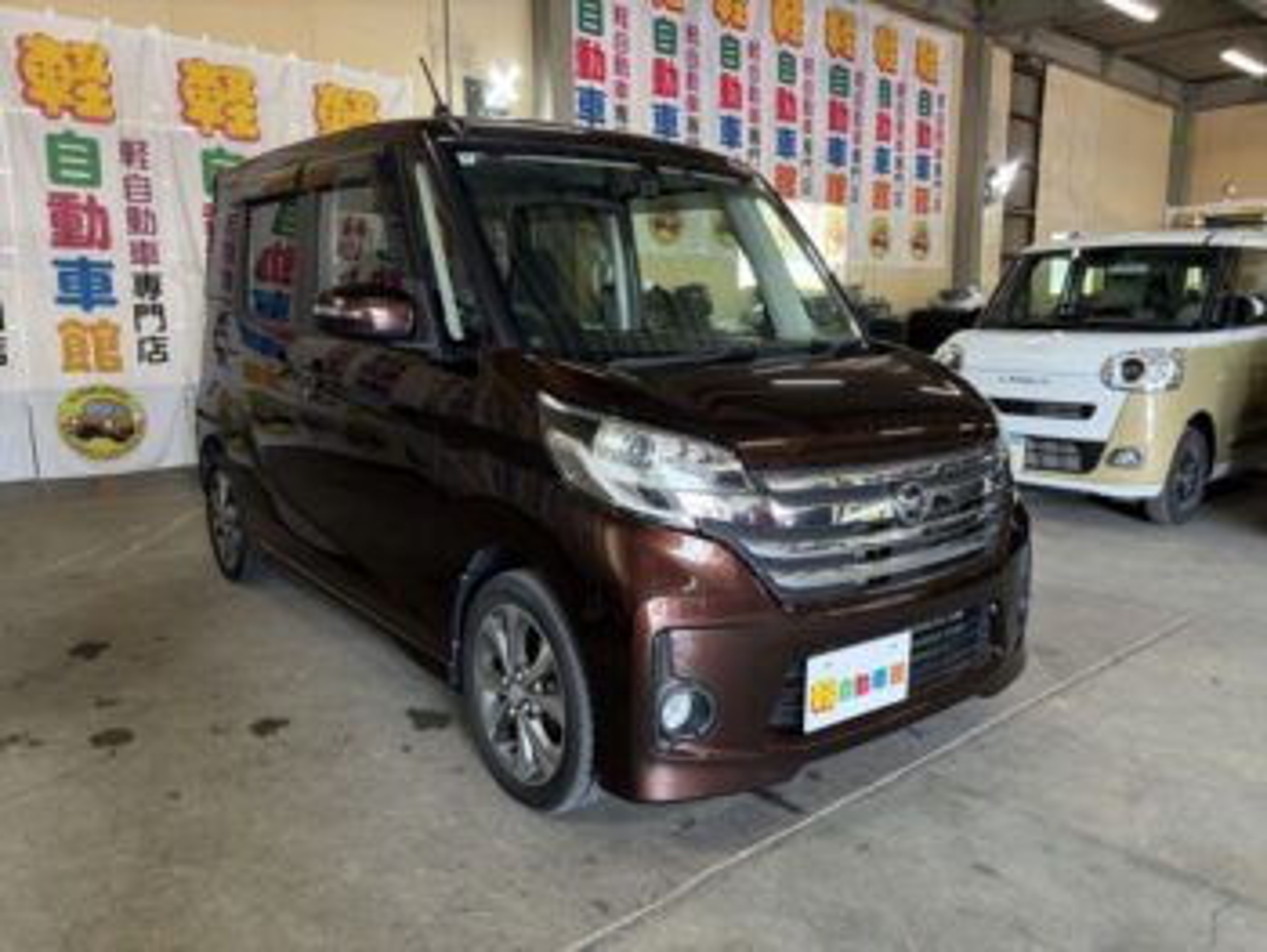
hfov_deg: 67.3
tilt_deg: -9.2
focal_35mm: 26
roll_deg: +0.6
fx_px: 952
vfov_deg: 53.1
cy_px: 476
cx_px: 634
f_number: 1.6
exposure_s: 1/100
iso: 200
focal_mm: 5.96
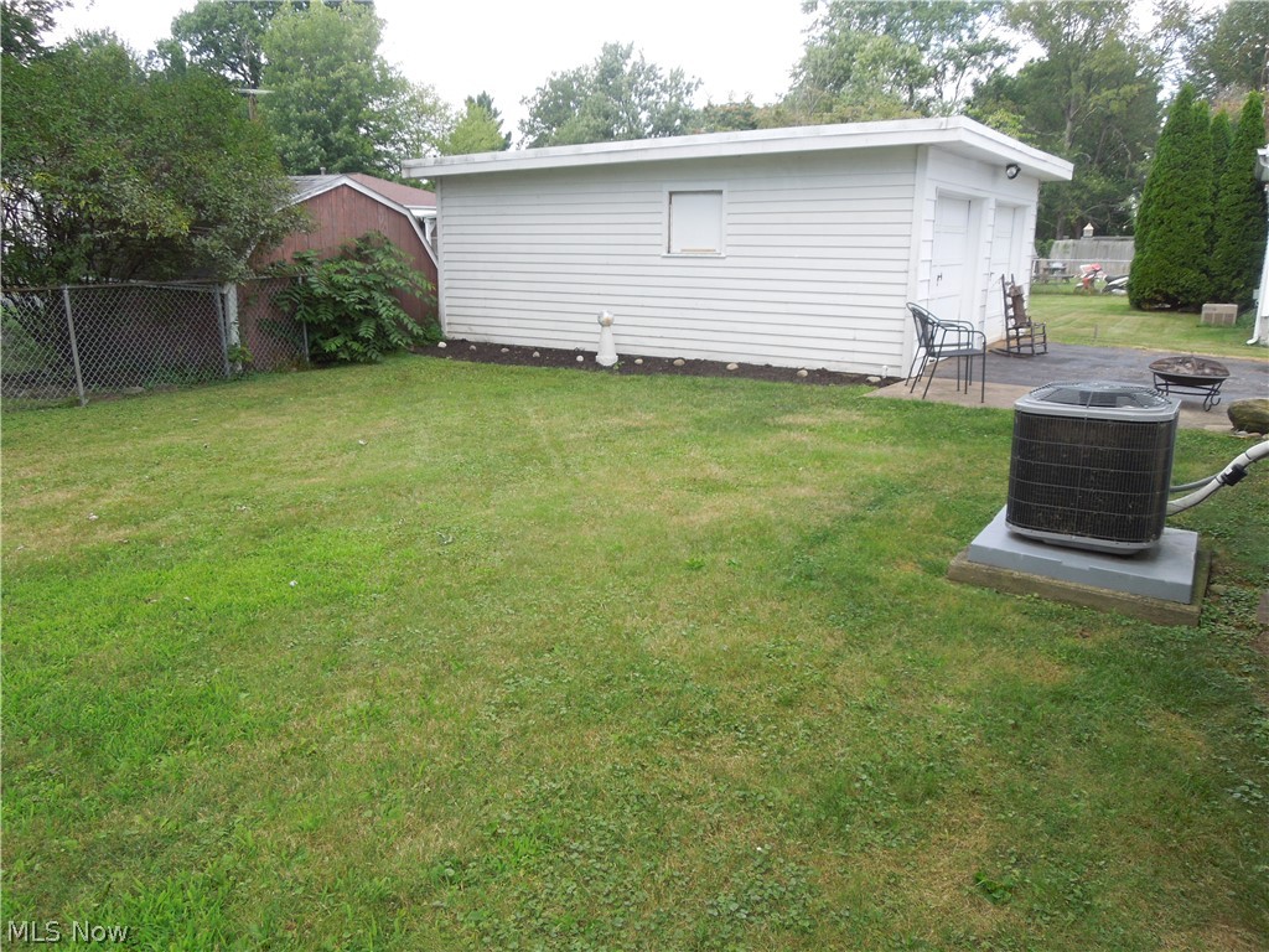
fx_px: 916
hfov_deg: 69.4
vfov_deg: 54.9
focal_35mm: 25
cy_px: 476
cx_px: 634
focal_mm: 4.5
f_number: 3.3
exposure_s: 1/200
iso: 100
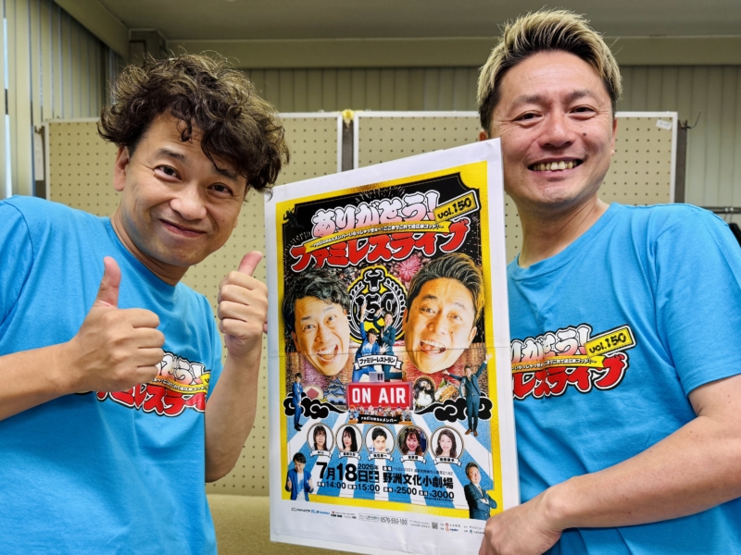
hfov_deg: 71.6
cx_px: 370
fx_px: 514
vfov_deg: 56.8
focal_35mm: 24
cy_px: 278
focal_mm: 6.76
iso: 160
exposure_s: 1/120
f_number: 1.78
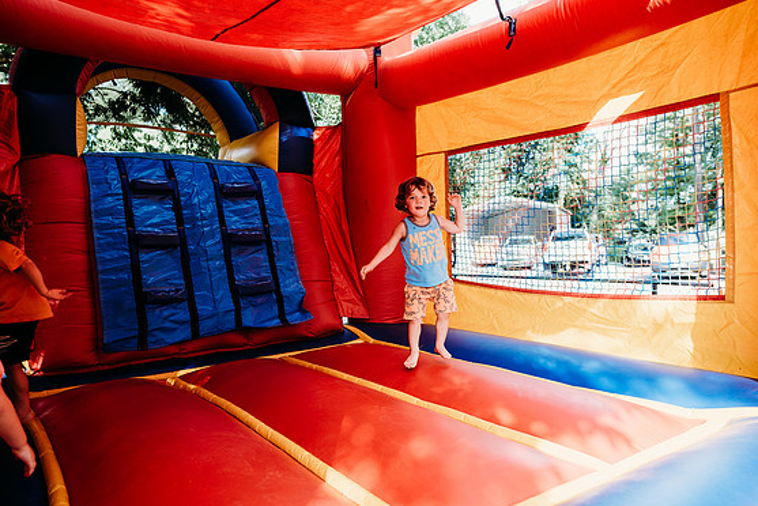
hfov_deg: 71.5
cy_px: 251
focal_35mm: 25
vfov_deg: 51.3
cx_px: 386
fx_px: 527
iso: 250
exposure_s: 1/400
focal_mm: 24
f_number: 3.5
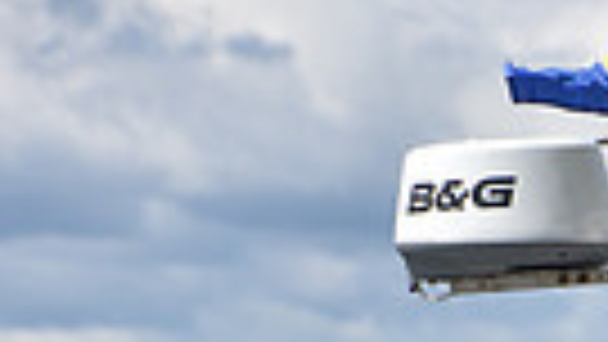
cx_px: 759
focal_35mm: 901
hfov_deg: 2.4
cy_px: 1152
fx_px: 14529
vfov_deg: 1.3
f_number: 10
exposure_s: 1/800
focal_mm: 200
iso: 250
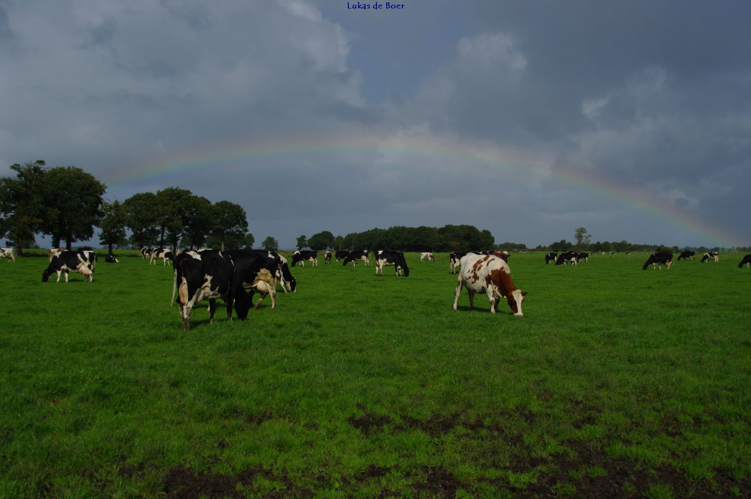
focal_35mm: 39
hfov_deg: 49.6
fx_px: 813
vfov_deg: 34.1
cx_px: 376
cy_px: 250
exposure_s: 1/1000
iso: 100
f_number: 5.6
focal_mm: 26
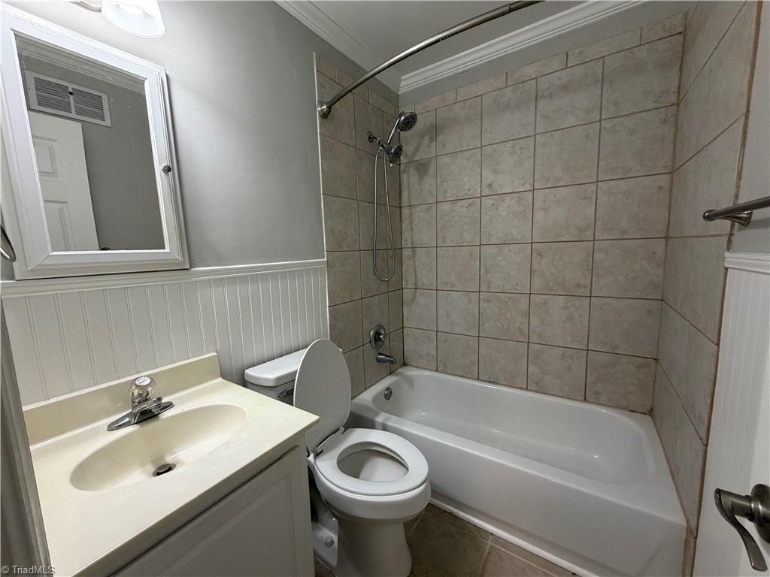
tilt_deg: -7.4
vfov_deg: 85.7
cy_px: 288
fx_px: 311
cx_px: 385
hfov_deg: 102.1
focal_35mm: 14
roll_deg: +2.0
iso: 320
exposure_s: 1/120
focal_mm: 2.22
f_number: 2.2
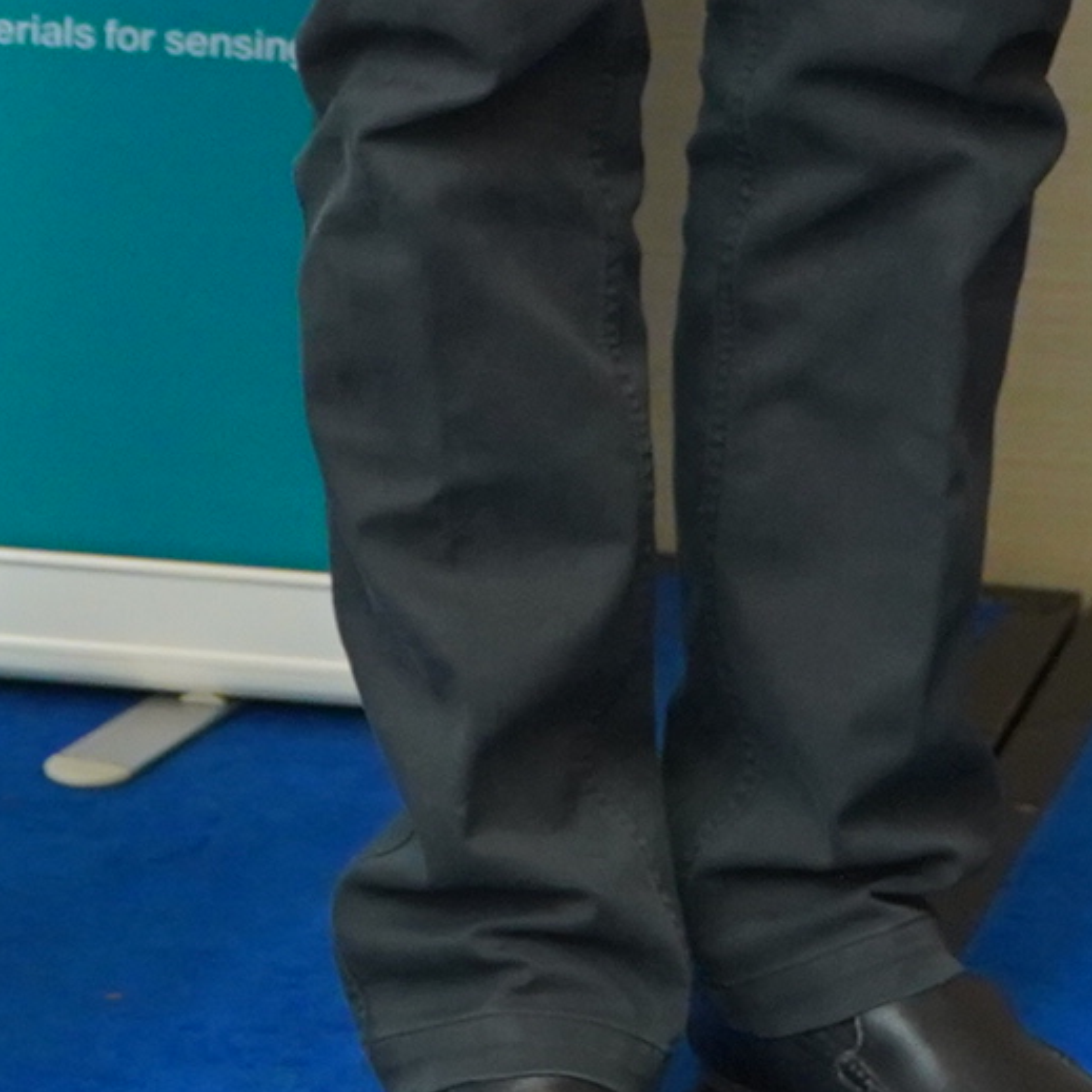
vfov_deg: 7.5
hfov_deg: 7.9
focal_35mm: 220
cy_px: -1296
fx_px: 7862
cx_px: 499
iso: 2500
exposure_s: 1/100
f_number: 2.8
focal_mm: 34.2
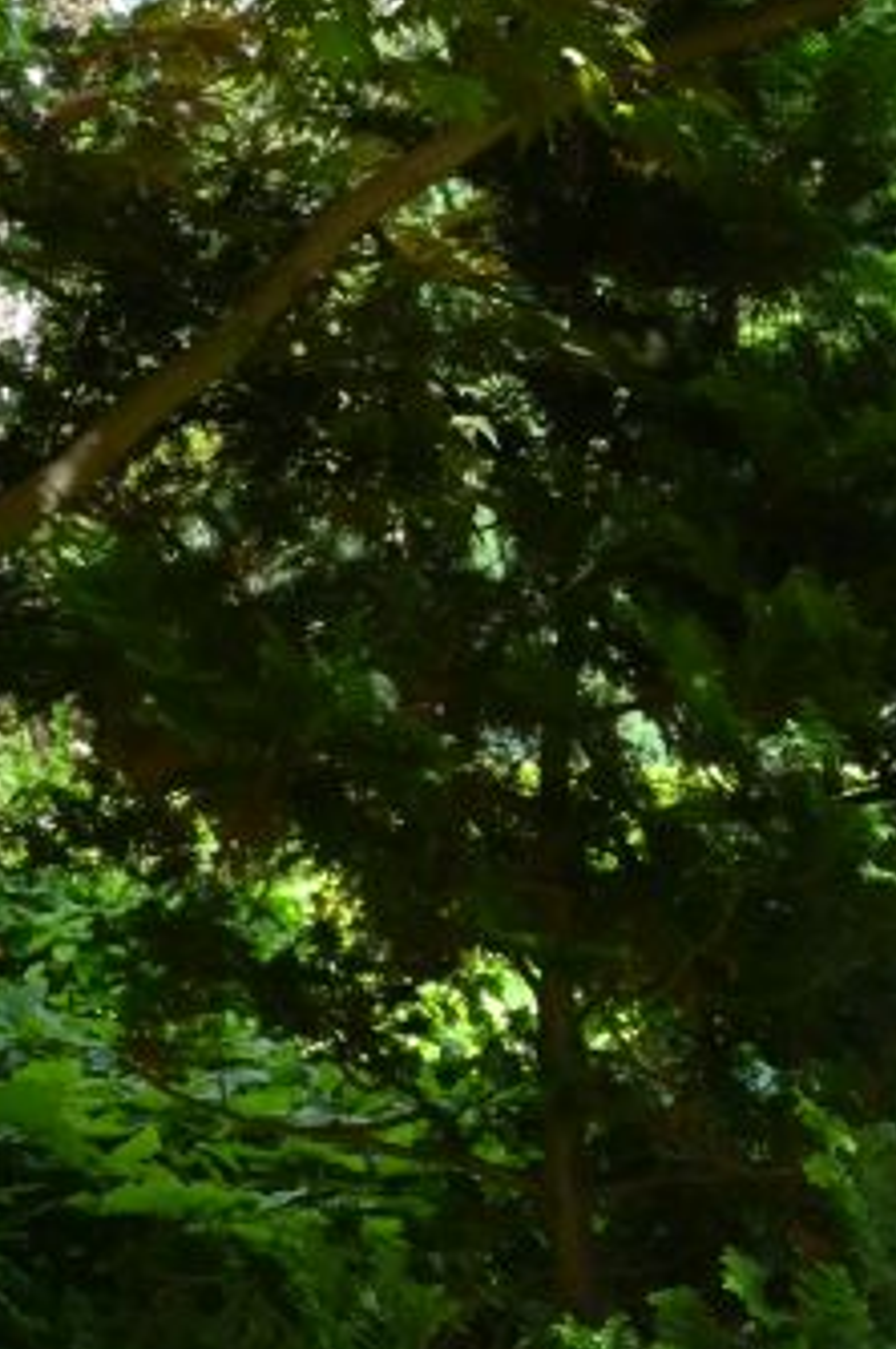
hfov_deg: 8.7
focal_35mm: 157
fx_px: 5873
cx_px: -89
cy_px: -598
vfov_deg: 12.5
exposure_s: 1/100
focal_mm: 35
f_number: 9
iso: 200
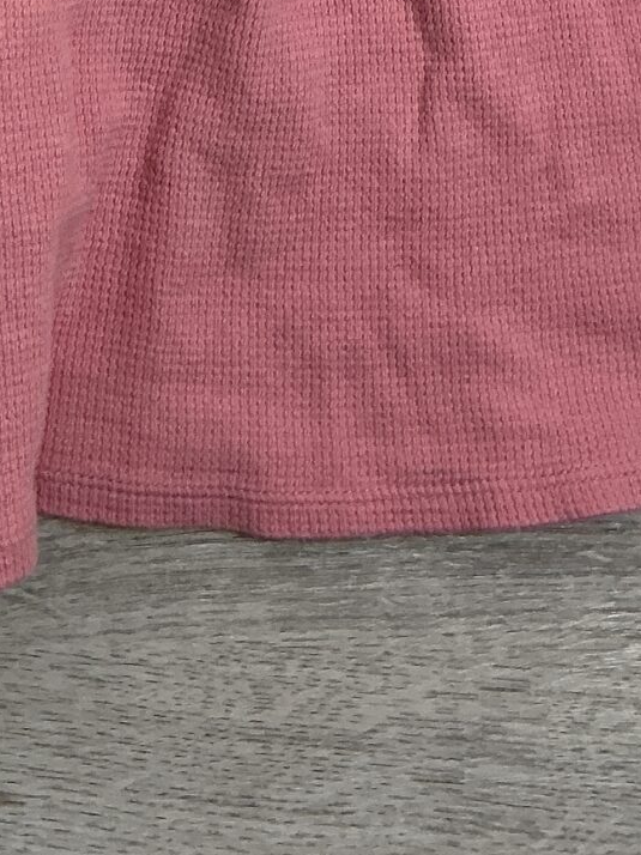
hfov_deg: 14.0
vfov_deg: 16.7
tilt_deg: -83.6
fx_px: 2569
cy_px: -535
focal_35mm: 104
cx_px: 12
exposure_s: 1/60
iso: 64
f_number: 1.8
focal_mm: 3
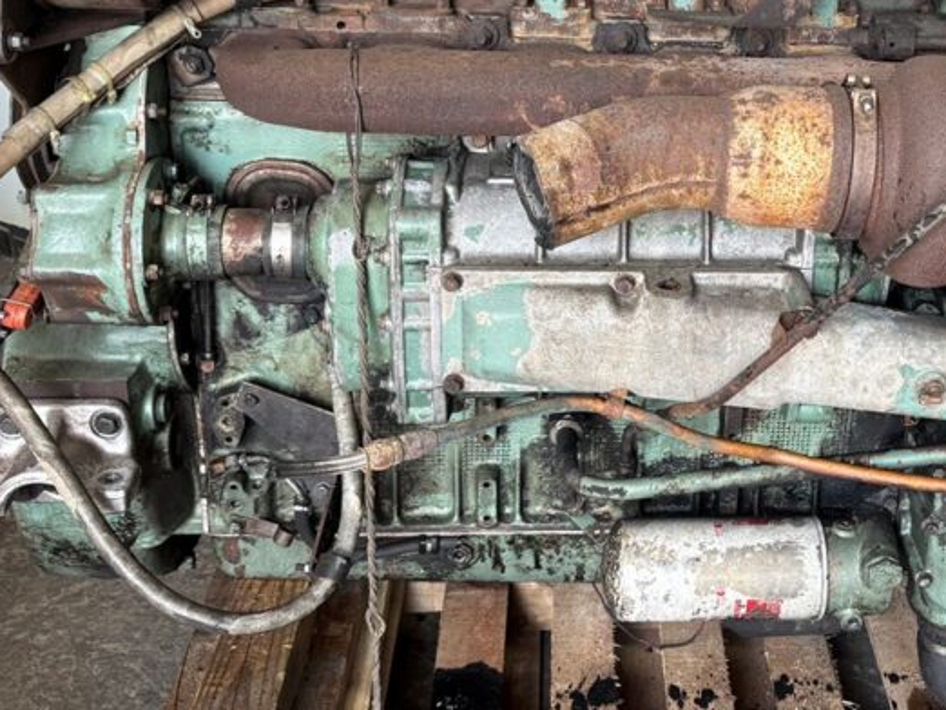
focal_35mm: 51
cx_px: 680
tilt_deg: -22.9
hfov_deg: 36.8
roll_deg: -3.4
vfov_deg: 28.4
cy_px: 246
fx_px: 1394
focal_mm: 5.96
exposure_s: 1/120
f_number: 1.6
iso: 100
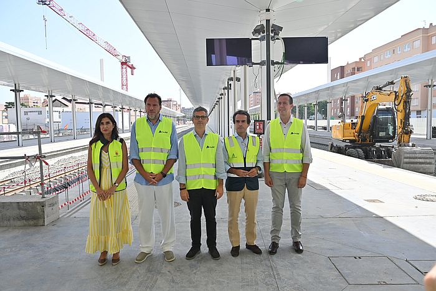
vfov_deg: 44.3
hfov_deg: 62.8
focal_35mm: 30
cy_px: 146
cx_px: 218
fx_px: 357
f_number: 9
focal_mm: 29.5
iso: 320
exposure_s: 1/320
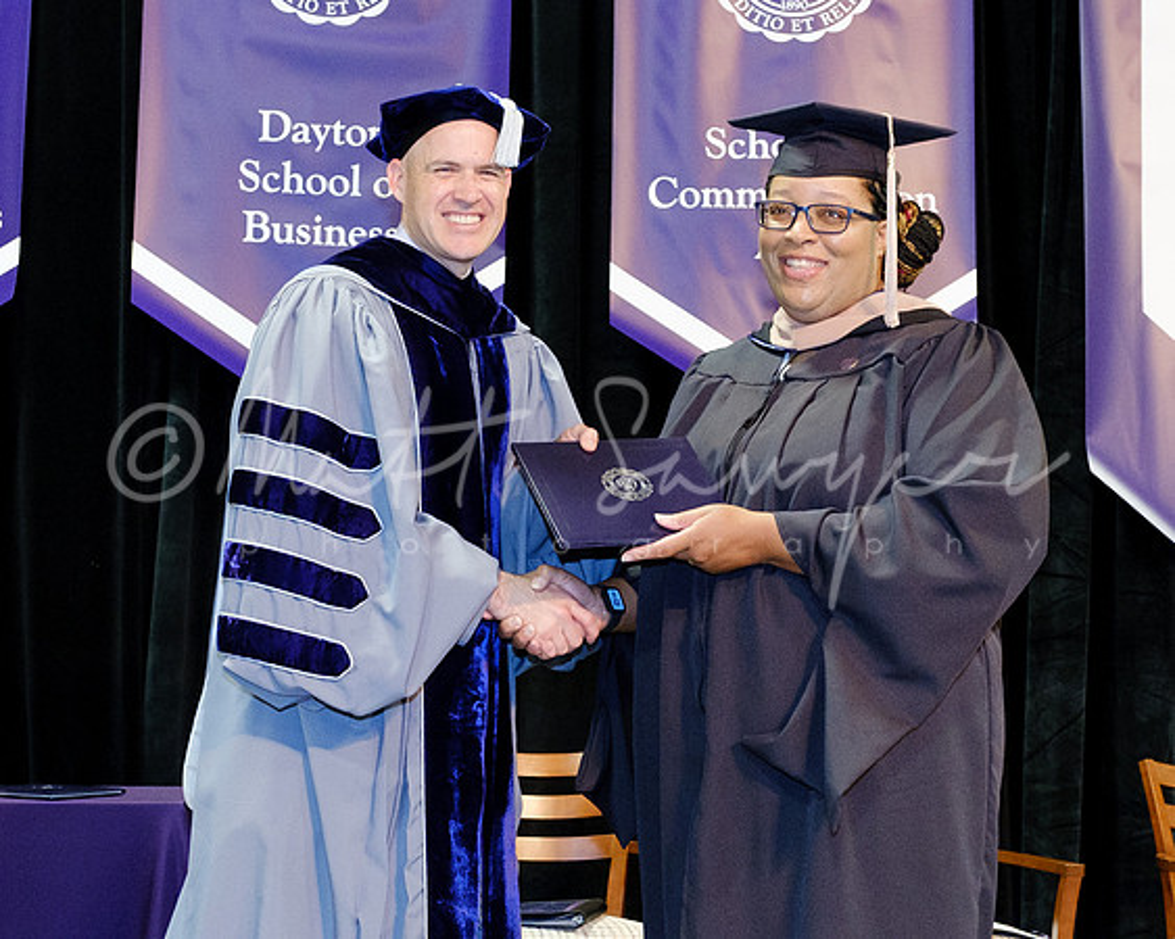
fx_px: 2062
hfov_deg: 31.8
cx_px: 550
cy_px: 510
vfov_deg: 25.7
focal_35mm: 59
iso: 1600
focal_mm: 19.4
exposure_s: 1/125
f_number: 4
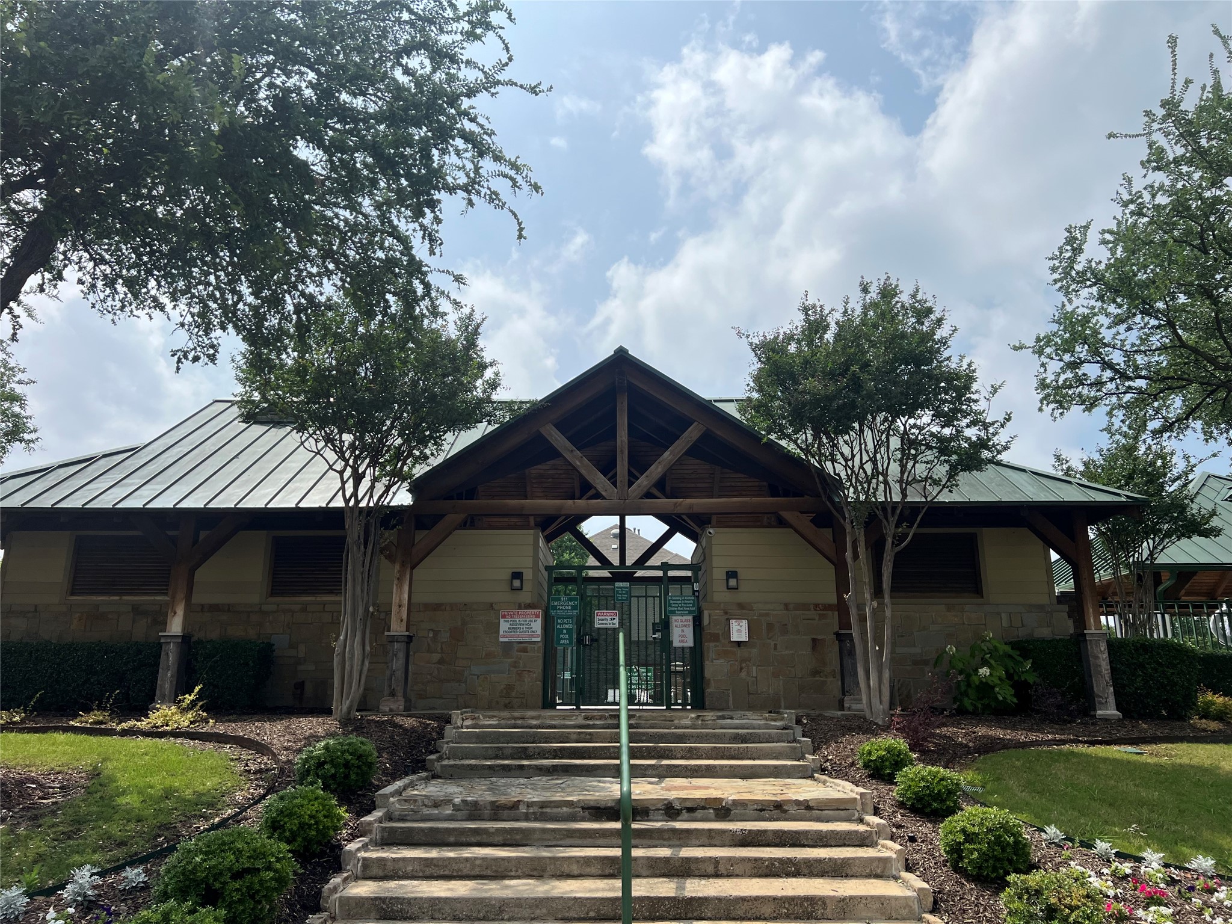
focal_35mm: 26
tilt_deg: +14.0
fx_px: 925
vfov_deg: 53.1
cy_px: 462
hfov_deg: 67.3
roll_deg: -0.9
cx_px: 616
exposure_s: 1/8696
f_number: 1.5
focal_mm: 5.7
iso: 50
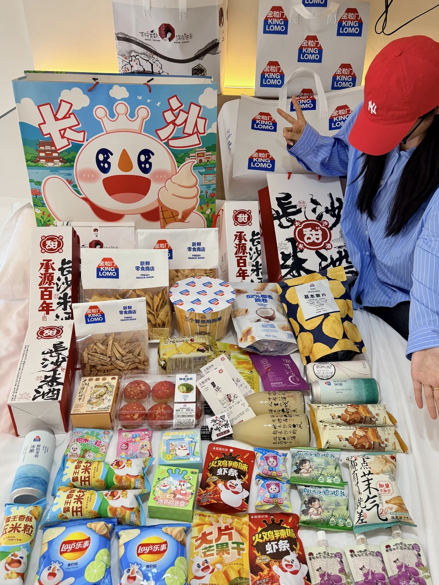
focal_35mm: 28
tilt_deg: -35.0
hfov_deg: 49.8
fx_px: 473
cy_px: 302
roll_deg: -1.3
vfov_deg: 63.4
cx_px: 228
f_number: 1.78
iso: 125
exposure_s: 1/100
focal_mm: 6.76
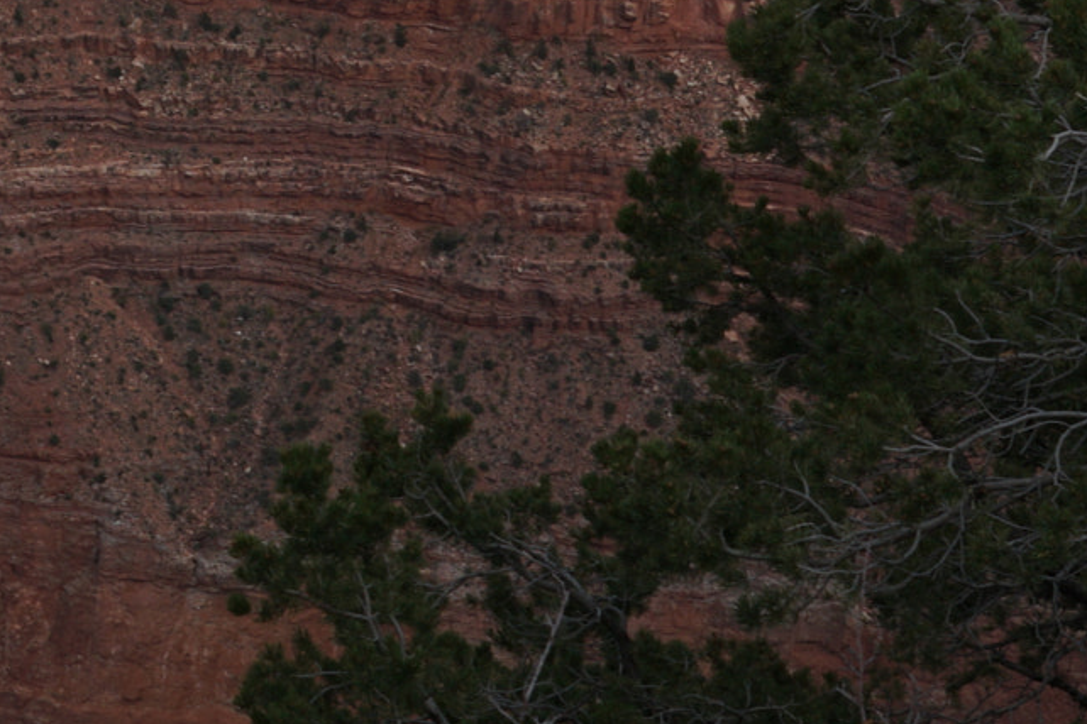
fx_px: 4046
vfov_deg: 10.1
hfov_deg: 14.8
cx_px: -193
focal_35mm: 134
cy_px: -35
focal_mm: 28
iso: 100
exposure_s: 1/125
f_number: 13
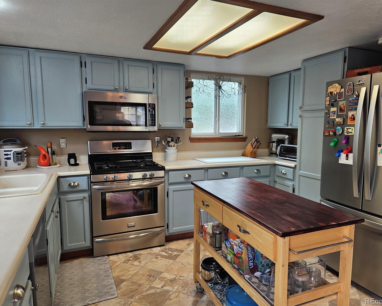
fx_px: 271
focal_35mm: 24
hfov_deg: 70.2
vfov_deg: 58.8
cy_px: 153
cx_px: 202
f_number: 1.8
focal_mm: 5.4
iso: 100
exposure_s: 1/120
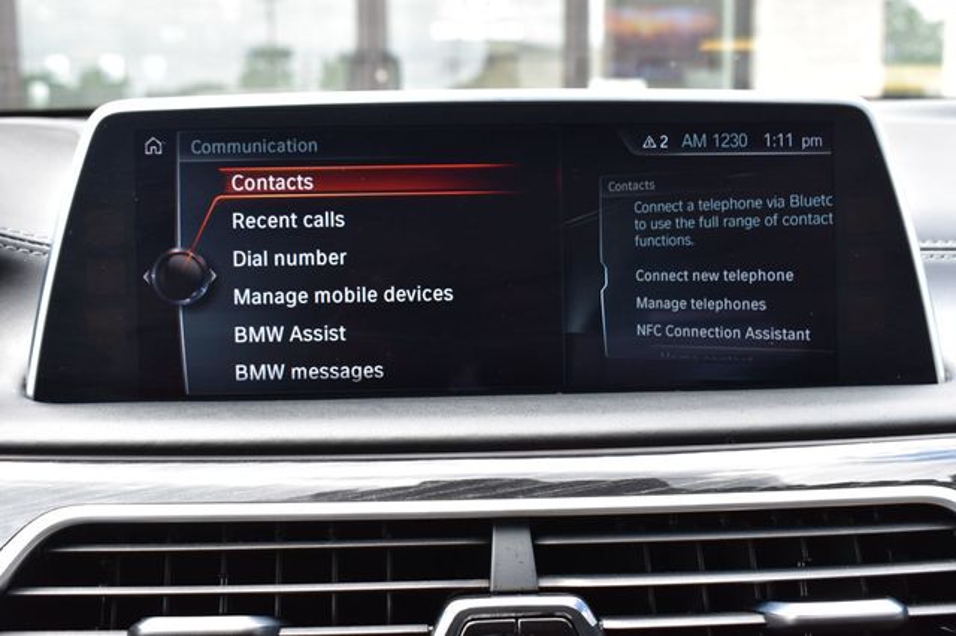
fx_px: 1155
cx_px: 478
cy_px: 318
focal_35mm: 44
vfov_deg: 30.8
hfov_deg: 45.0
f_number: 8
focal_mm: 29
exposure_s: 1/60
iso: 400
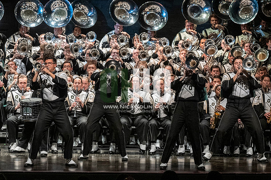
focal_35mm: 217
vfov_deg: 6.3
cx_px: 136
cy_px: 90
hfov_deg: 9.5
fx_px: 1633
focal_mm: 145
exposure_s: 1/500
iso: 4000
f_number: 4
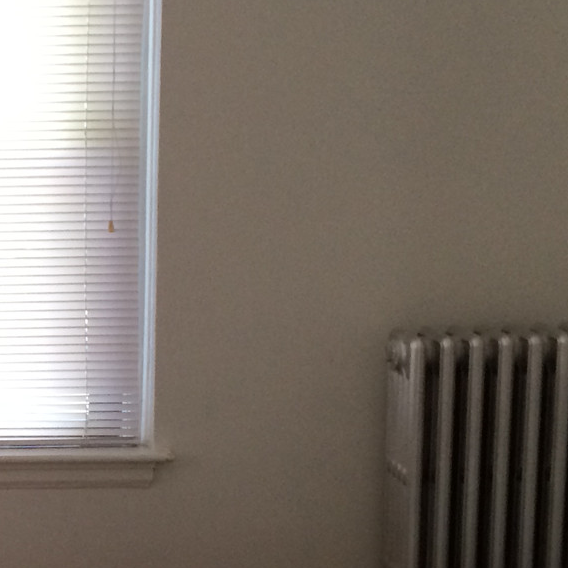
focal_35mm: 84
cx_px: -61
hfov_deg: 19.7
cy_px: 440
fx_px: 1559
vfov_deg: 20.4
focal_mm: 4.12
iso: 100
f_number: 2.2
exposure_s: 1/30
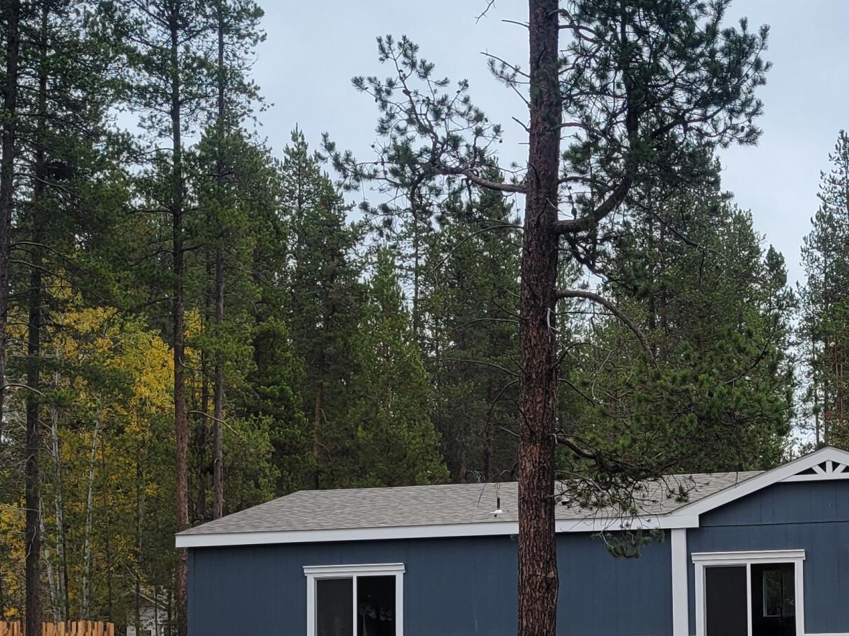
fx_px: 1570
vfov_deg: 22.6
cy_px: 502
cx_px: 746
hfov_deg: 29.2
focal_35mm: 64
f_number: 1.8
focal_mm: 5.4
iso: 40
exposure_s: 1/909
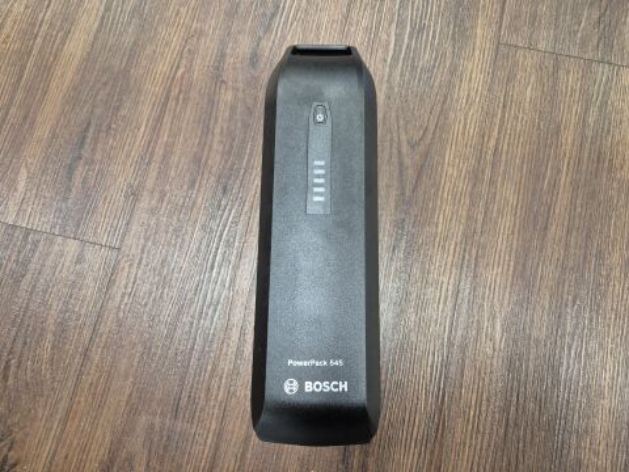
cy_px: 236
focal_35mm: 23
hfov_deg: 73.9
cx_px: 314
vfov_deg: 58.9
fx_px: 418
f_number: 1.8
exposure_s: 1/100
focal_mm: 5.4
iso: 500
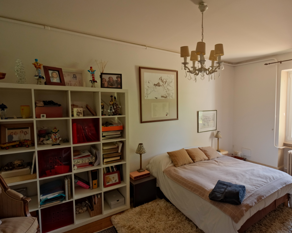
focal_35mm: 20
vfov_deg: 68.1
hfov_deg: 79.1
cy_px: 118
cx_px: 180
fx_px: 173
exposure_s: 1/100
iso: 1600
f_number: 2.8
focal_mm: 11
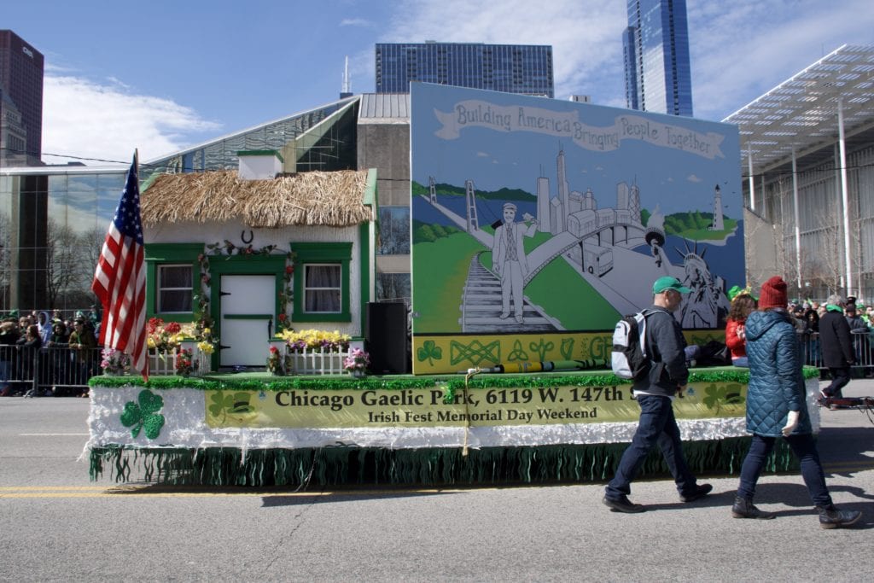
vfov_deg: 47.9
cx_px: 437
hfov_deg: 67.4
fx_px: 656
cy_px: 292
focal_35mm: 27
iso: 200
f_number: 13
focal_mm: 18
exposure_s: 1/200
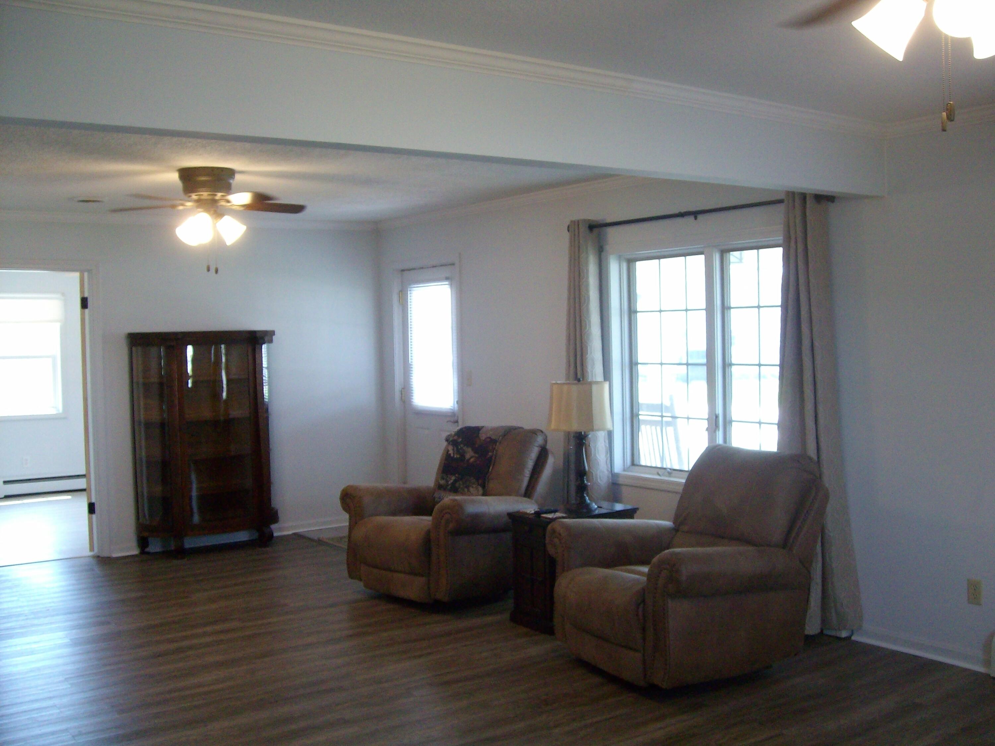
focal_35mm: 35
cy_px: 373
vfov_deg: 40.7
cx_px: 498
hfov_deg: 52.6
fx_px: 1006
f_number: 2.8
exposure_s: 1/40
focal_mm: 5.8
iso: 200
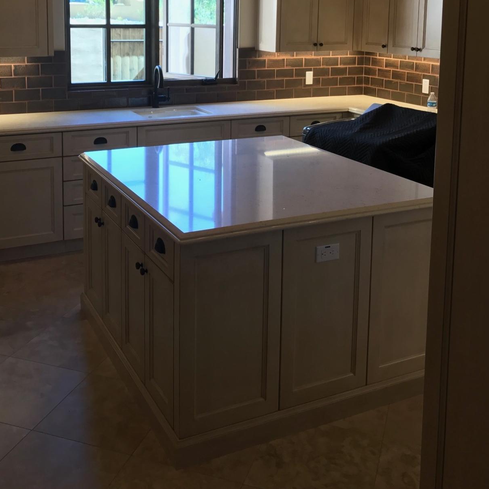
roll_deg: -0.8
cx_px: 225
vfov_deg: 39.3
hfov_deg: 40.9
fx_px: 655
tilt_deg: -5.9
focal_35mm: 41
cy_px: 94
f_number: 1.8
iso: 25
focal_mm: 3.99
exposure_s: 1/60
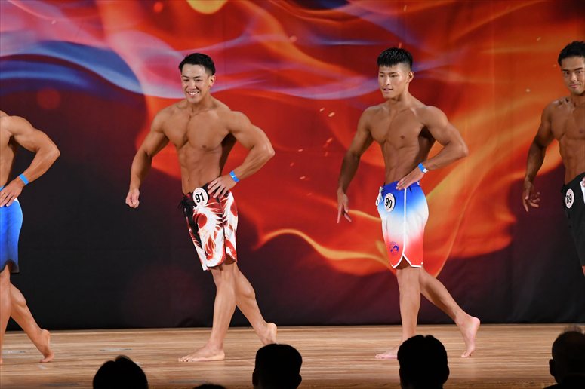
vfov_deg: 6.1
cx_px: 292
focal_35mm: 225
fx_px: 3655
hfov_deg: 9.2
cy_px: 194
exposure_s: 1/400
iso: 3200
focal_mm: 150
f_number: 5.6
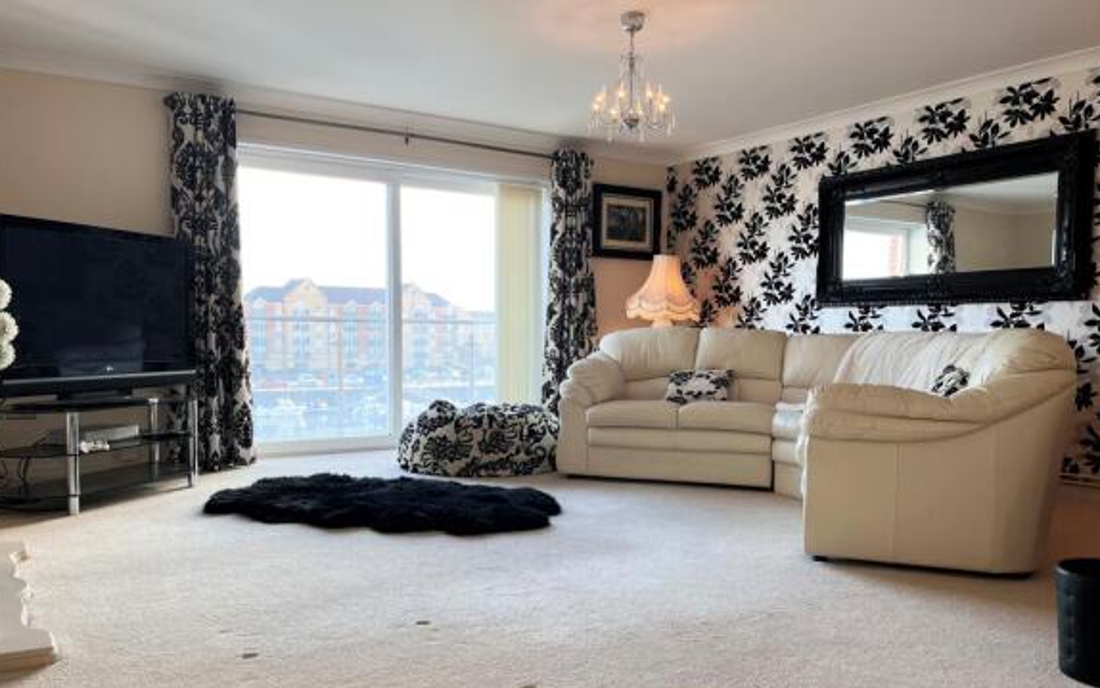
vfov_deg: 44.5
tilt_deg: -4.4
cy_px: 388
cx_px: 549
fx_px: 840
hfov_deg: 66.5
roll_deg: -1.8
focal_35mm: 28
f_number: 1.6
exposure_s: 1/100
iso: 32
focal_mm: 5.1
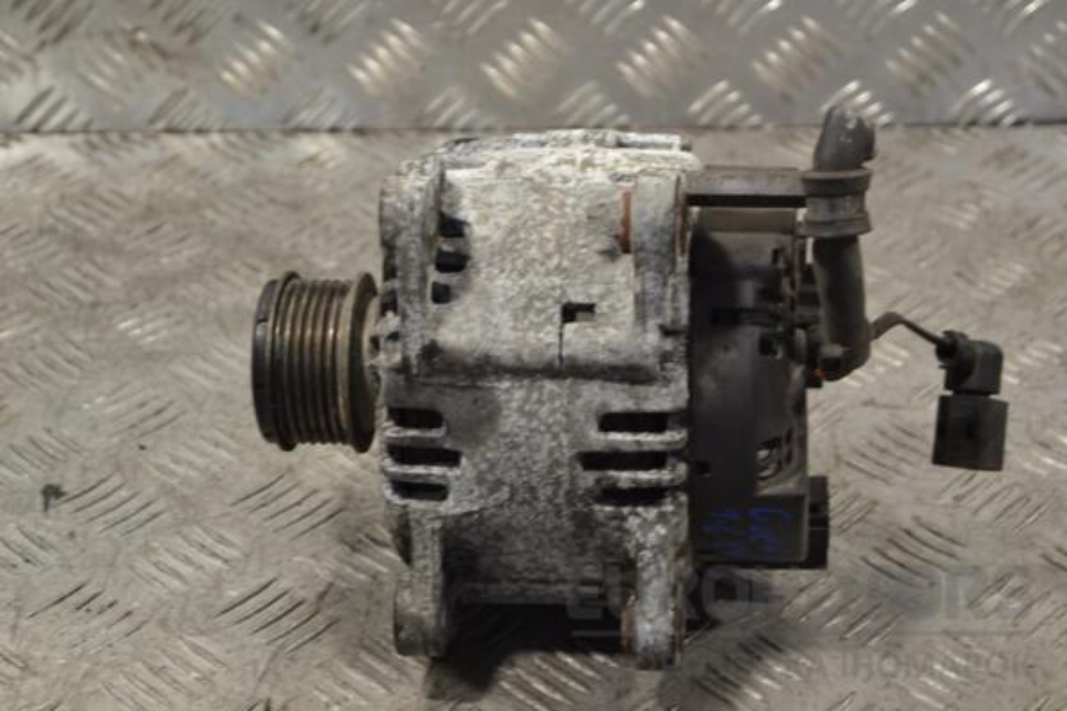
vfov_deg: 18.2
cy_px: 356
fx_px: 2223
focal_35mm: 75
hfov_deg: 27.0
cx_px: 534
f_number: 5.6
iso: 220
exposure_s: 1/30
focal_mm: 50
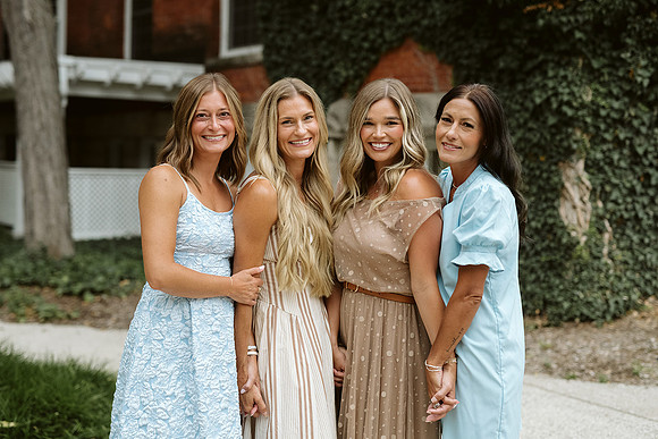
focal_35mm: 56
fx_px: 1016
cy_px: 195
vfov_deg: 24.4
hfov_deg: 35.9
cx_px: 329
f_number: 2.5
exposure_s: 1/800
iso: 1000
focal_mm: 50
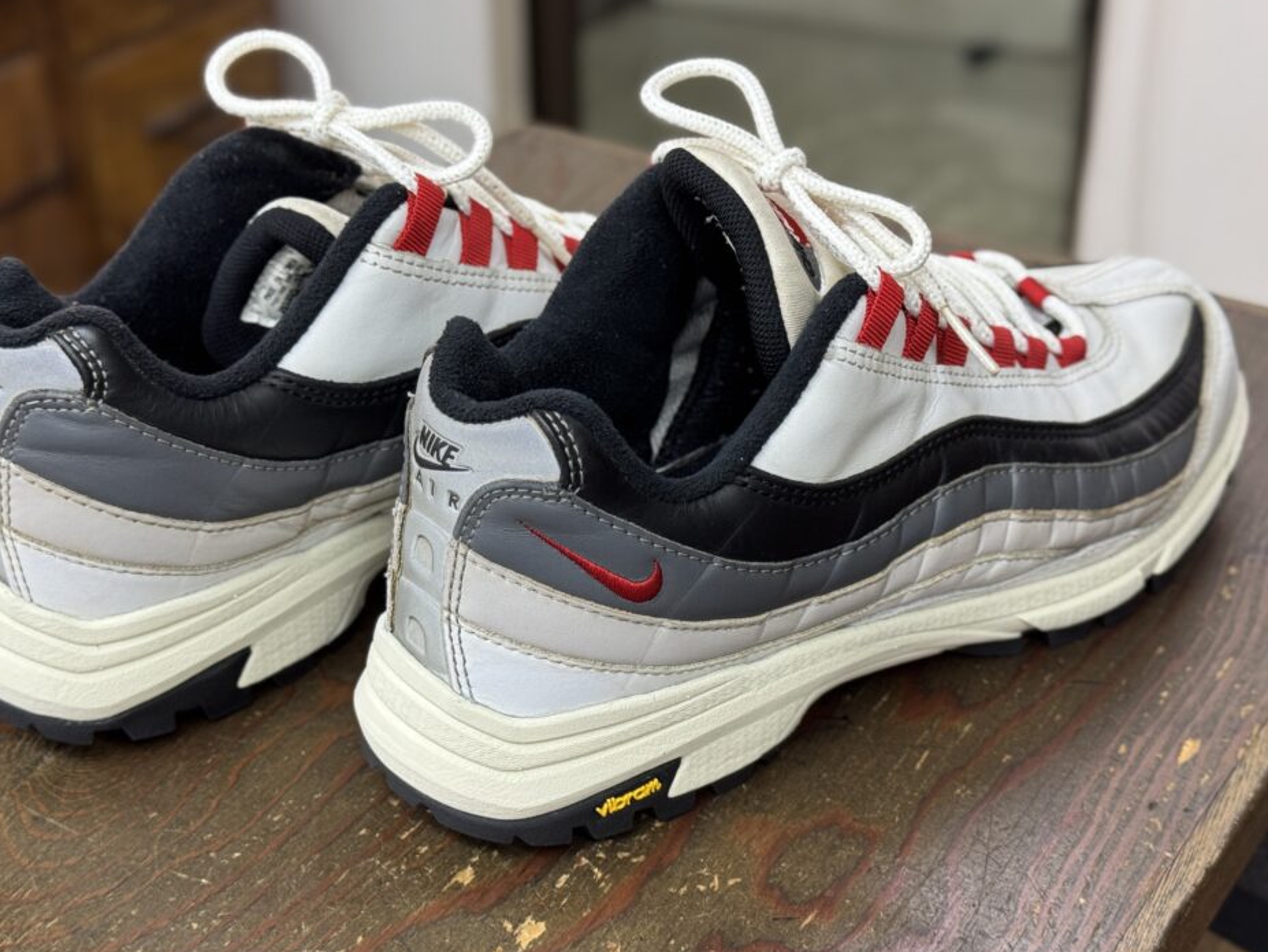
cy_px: 461
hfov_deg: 36.1
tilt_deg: -33.3
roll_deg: +2.6
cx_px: 569
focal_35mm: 53
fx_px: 1942
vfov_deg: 27.5
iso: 100
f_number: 1.78
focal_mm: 6.76
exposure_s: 1/60
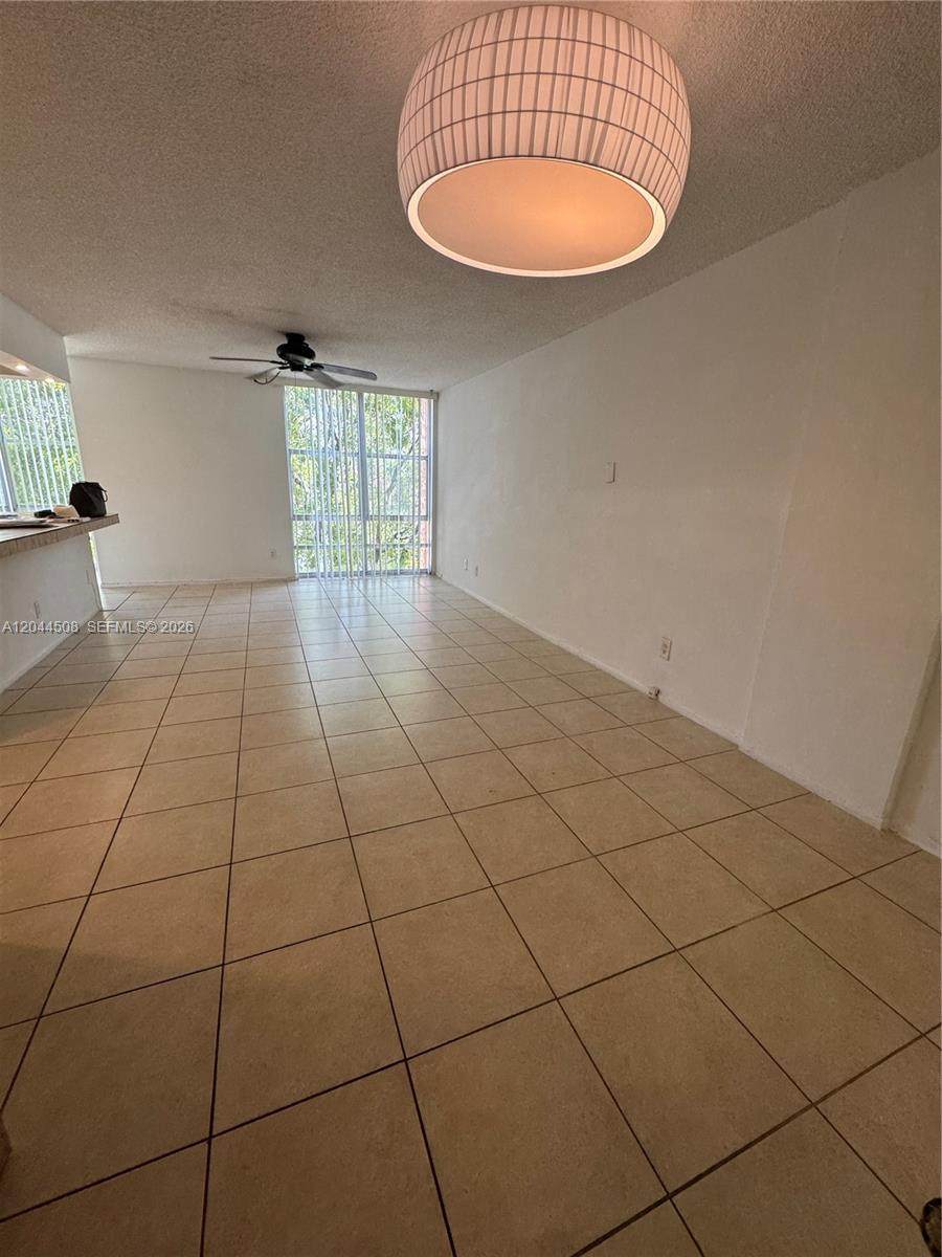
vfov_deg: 102.1
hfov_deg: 85.7
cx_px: 471
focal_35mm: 14
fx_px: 508
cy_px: 628
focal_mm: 2.22
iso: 160
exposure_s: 1/120
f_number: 2.2
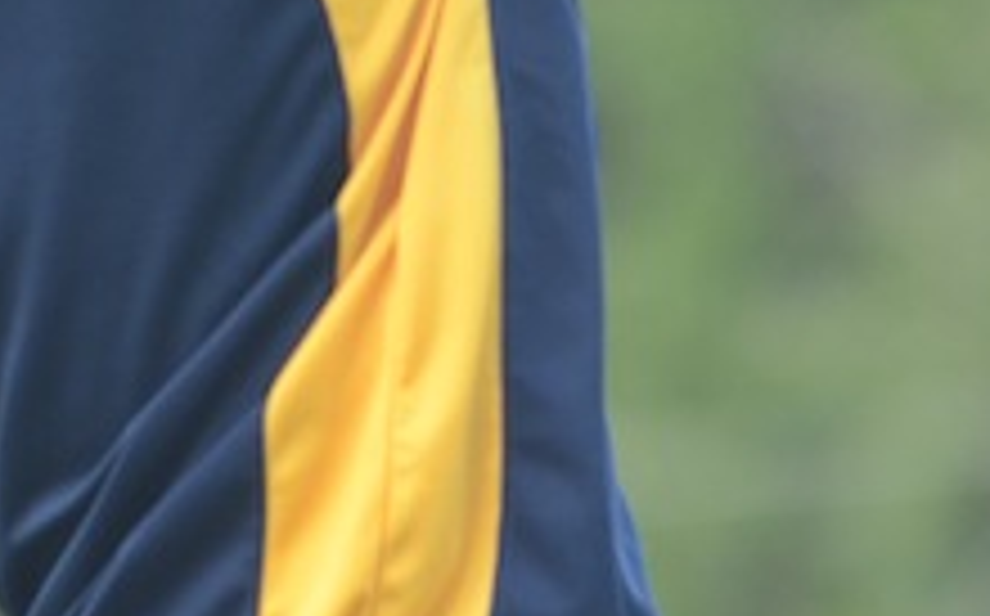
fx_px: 33665
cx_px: 752
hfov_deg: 1.7
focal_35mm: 1249
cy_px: -189
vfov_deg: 1.0
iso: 400
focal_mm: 200
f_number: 2.8
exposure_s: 1/800
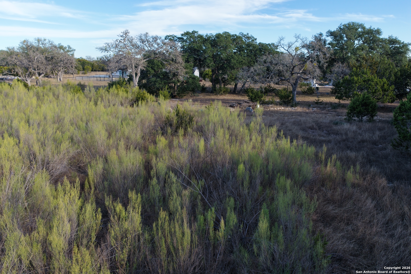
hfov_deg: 65.5
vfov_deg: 46.4
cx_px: 206
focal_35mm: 28
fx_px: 320
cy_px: 137
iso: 100
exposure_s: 1/240
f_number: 2.8
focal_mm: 14.45
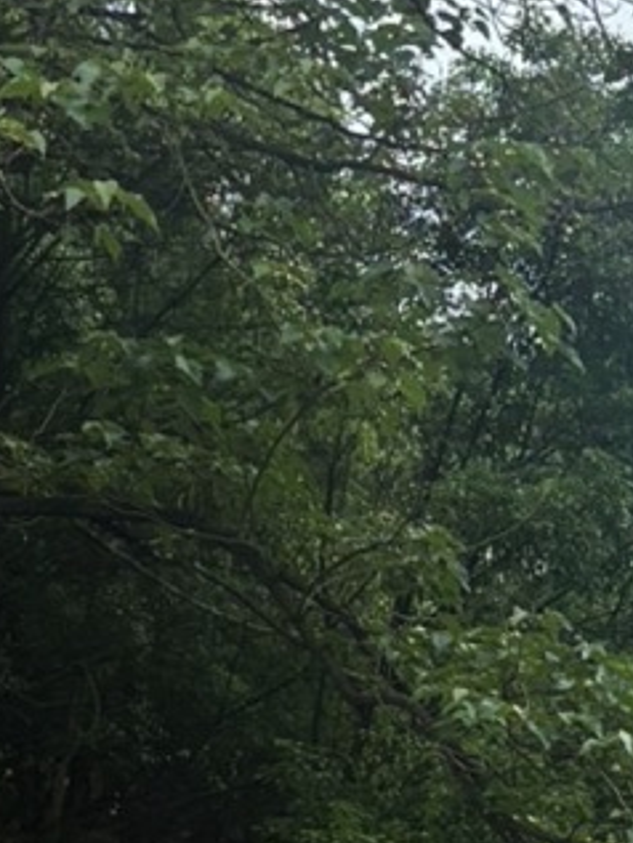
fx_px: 4093
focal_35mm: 168
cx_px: 963
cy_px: 1412
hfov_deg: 8.6
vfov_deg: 11.1
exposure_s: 1/2933
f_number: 1.6
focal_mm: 5.96
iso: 50
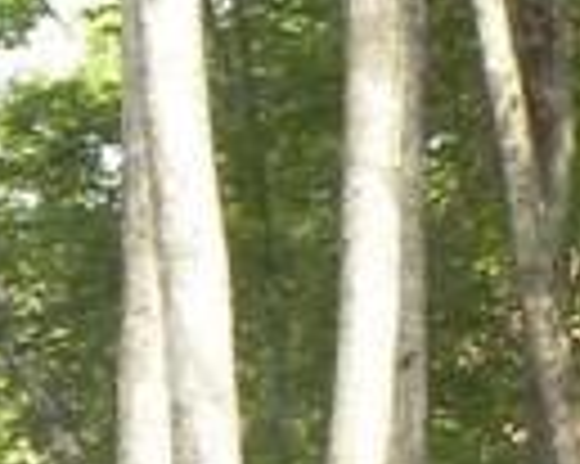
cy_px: -86
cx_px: 445
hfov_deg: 5.4
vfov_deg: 4.3
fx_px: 6106
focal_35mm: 356
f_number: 3.2
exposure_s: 1/81
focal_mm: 8.2
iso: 64
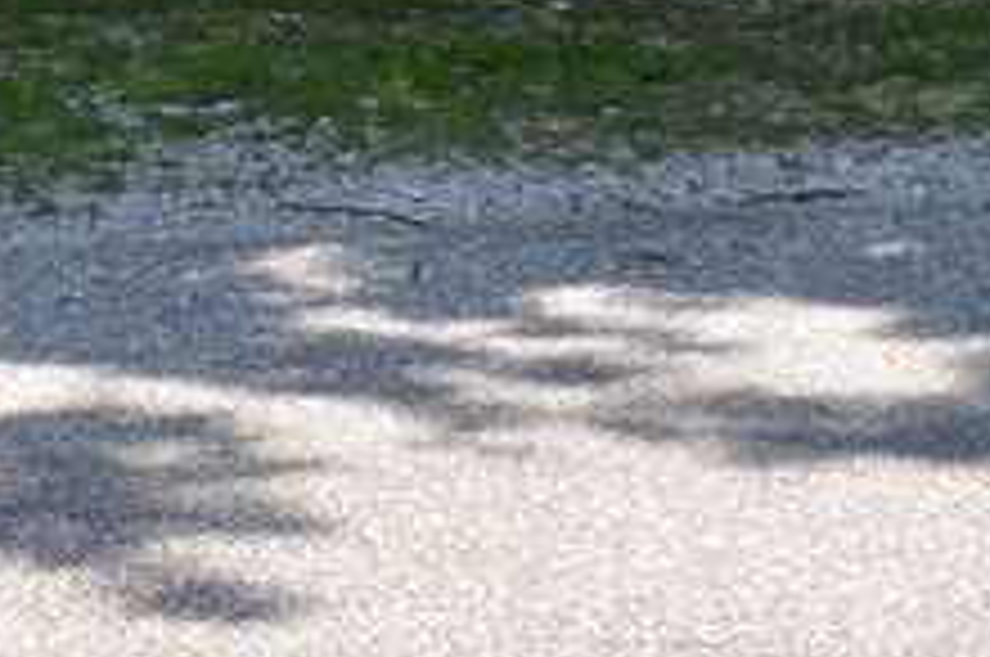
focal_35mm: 200
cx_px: -488
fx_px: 5492
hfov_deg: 10.0
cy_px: -873
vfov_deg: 6.5
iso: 100
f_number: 7.1
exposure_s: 1/200
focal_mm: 18
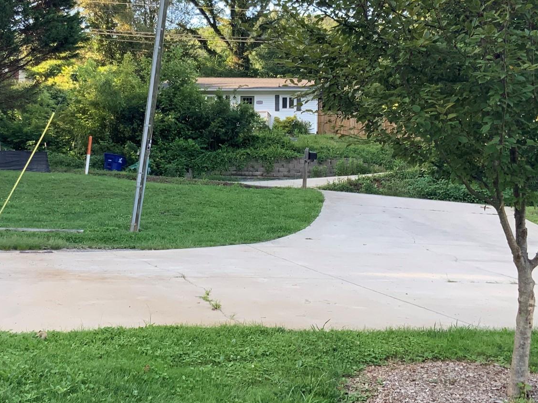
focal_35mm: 53
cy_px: 114
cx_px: 244
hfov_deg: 36.2
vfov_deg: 27.2
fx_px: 823
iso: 16
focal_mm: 3
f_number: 1.8
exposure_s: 1/122
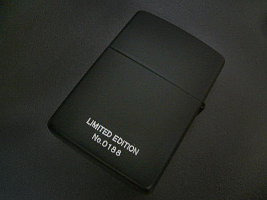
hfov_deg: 52.6
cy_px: 100
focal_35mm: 35
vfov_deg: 40.7
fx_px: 270
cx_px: 134
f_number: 2.6
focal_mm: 5.8
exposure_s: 1/8
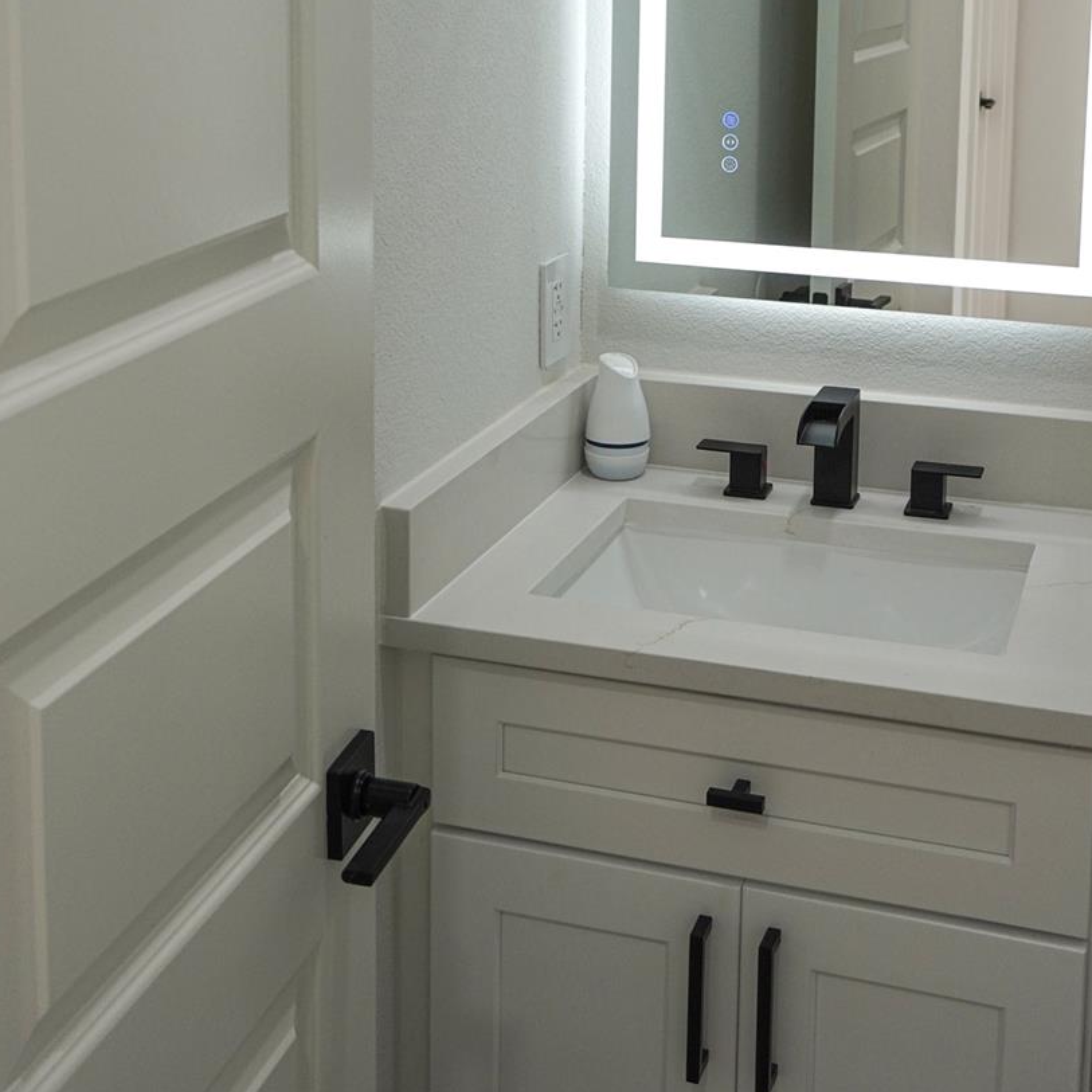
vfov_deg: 31.1
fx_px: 1892
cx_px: 590
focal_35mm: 53
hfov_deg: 32.2
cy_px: 160
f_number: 4
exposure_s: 1/160
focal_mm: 22
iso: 320
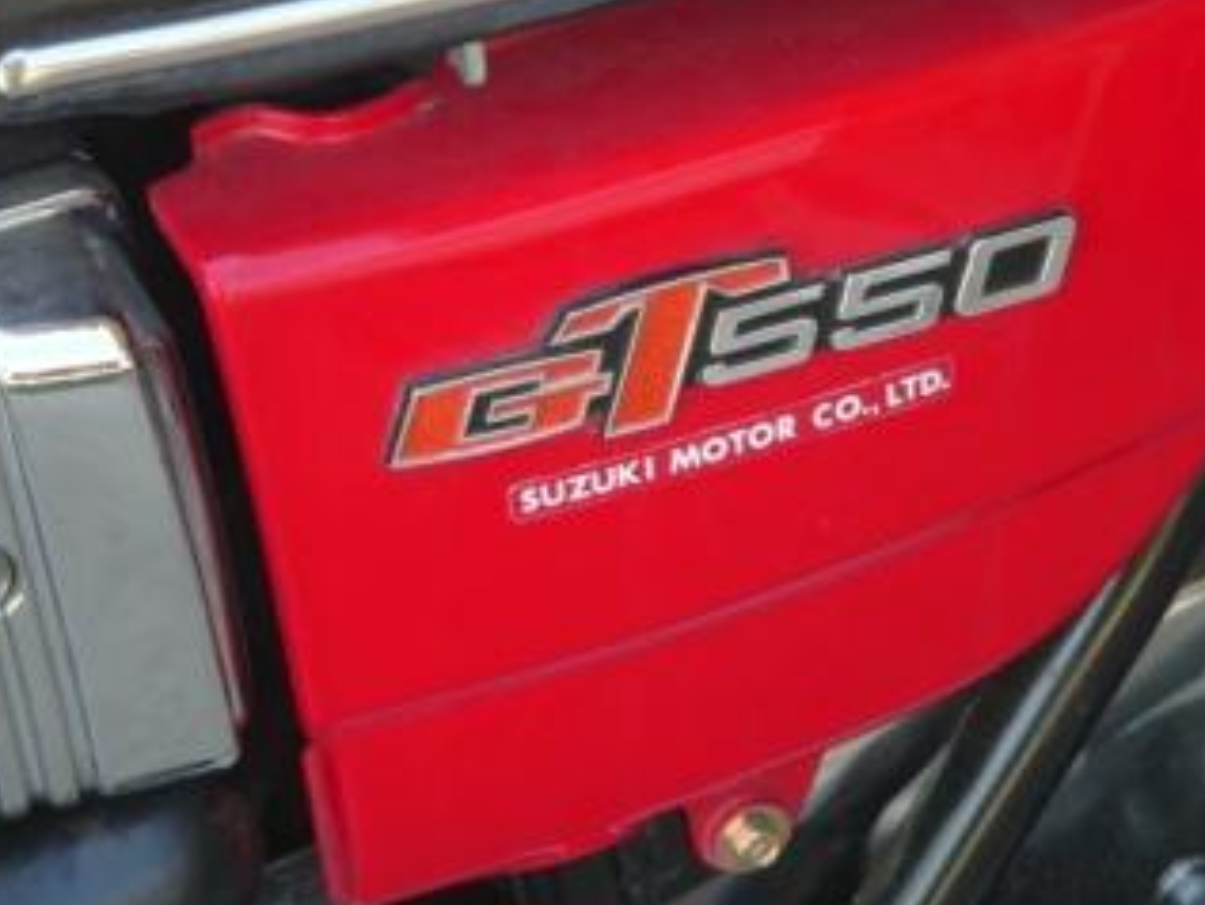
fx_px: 6895
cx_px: 737
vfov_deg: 7.5
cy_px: 342
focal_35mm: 198
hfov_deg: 10.0
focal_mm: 23.3
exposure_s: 1/60
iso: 80
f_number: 2.8
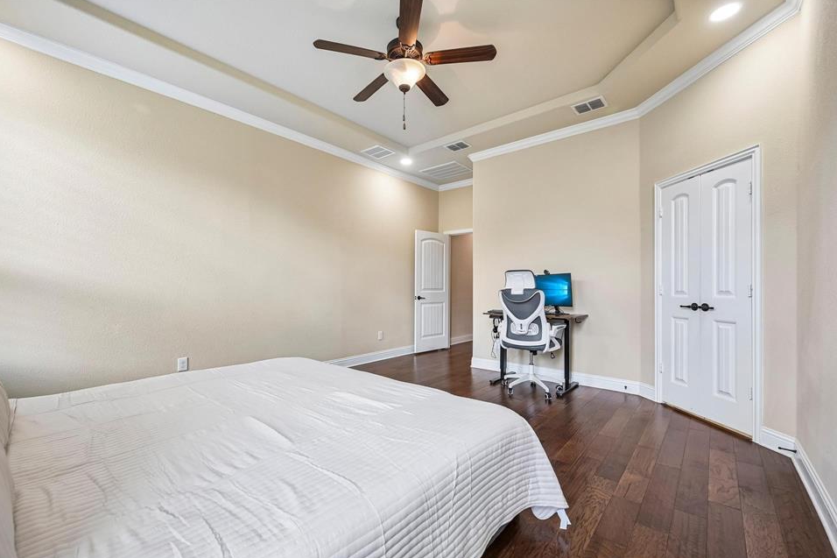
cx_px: 403
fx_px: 349
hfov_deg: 100.4
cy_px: 293
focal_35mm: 15
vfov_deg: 77.2
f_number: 9
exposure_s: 1/13
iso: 250
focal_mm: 14
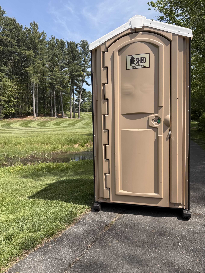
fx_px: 190
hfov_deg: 56.8
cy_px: 136
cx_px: 102
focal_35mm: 24
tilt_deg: -4.4
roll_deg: +0.5
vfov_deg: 71.6
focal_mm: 6.76
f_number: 1.78
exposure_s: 1/2445
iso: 80
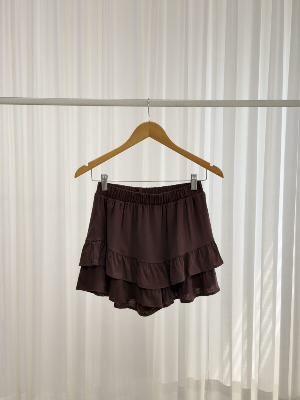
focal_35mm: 48
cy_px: 200
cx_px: 150
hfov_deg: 30.3
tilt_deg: -4.6
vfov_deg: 39.7
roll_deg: -0.9
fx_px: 555
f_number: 1.8
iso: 100
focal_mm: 6.93
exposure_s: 1/121
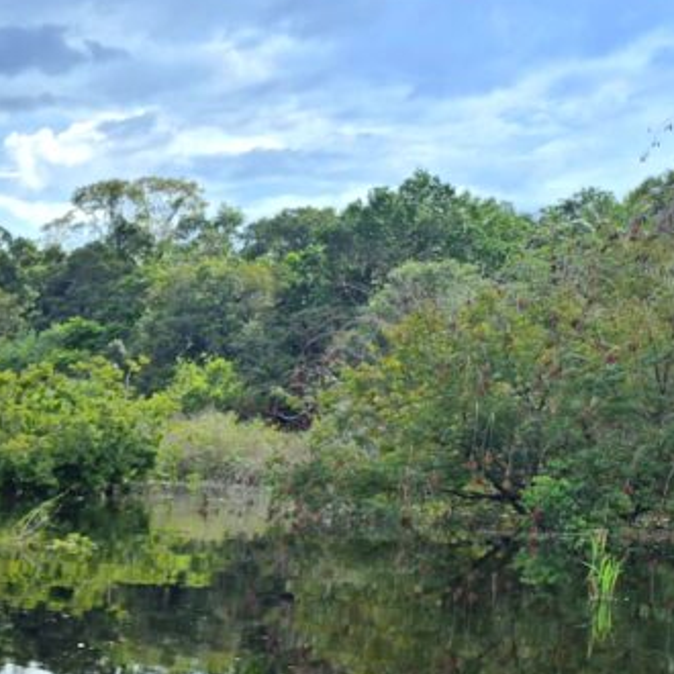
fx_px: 1388
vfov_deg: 25.8
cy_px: 690
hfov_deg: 22.5
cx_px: -333
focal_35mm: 63
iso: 50
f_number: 1.8
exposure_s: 1/909
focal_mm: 5.54
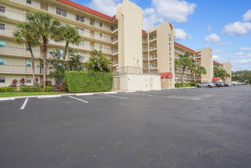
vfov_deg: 73.7
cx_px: 126
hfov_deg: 96.7
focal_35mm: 16
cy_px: 84
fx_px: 112
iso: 800
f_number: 8
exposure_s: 1/1000
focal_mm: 16
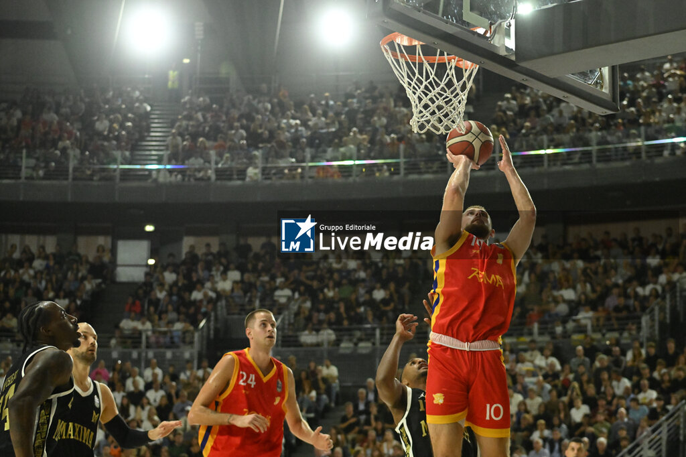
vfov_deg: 18.9
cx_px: 343
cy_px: 228
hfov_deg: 28.1
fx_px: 1371
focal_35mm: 72
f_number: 4.5
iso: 5000
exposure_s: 1/1250
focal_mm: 72
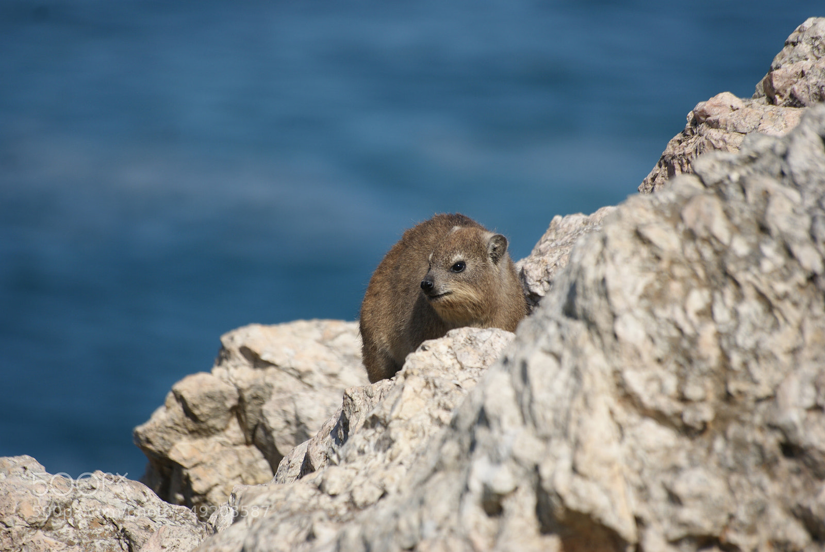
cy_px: 276
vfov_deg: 3.1
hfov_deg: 4.6
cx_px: 412
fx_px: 10325
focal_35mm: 450
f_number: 6.3
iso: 100
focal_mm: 300
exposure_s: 1/640
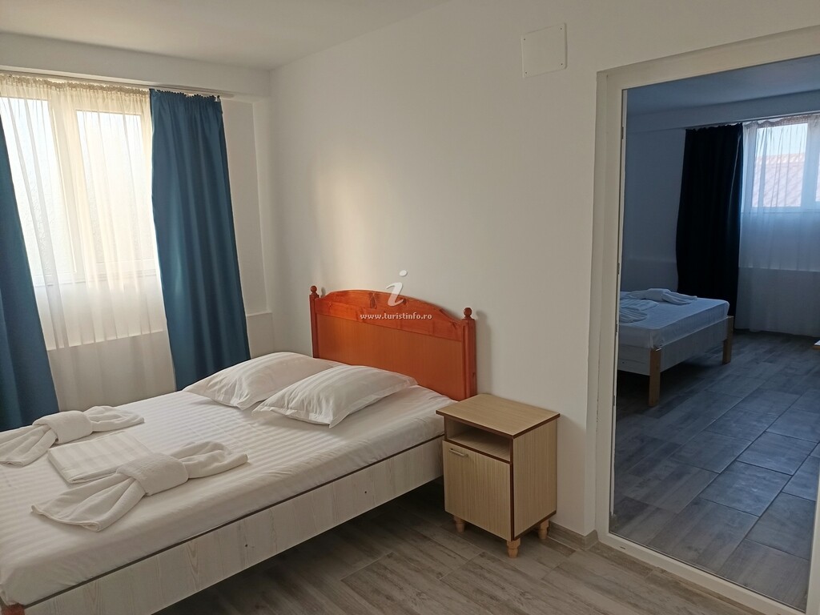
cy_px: 308
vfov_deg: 56.8
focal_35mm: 24
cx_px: 410
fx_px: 569
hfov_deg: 71.6
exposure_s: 1/50
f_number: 1.7
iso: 181
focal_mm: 5.31
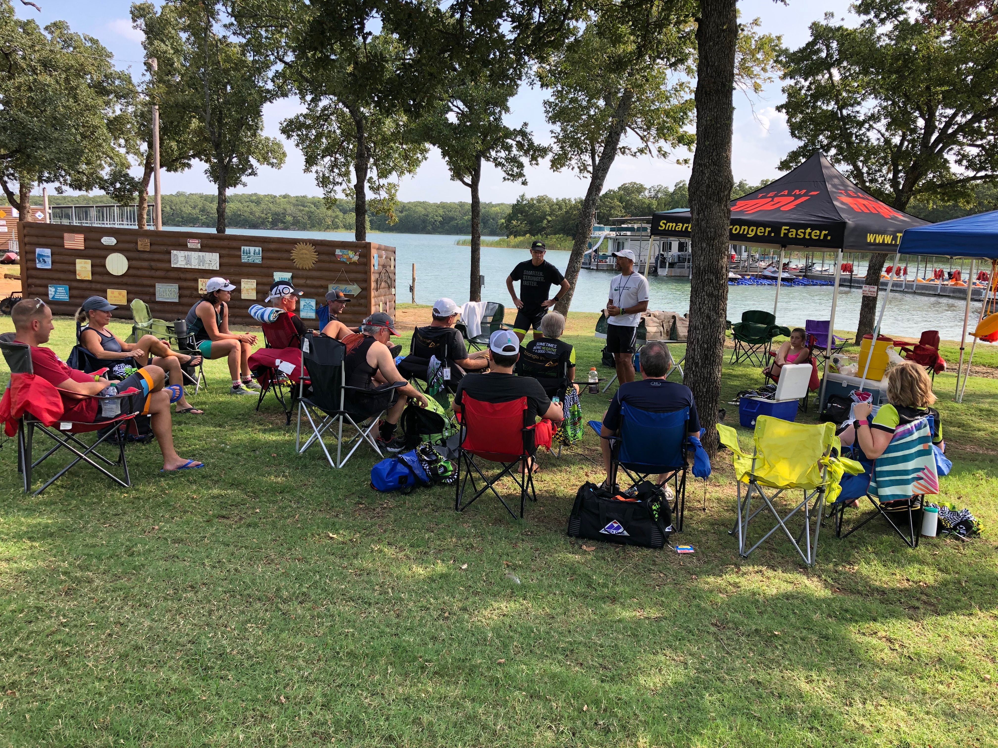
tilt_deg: -10.4
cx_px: 499
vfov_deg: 49.7
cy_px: 374
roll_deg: -1.8
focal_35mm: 28
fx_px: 807
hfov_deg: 63.4
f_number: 1.8
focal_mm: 3.99
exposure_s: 1/463
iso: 20
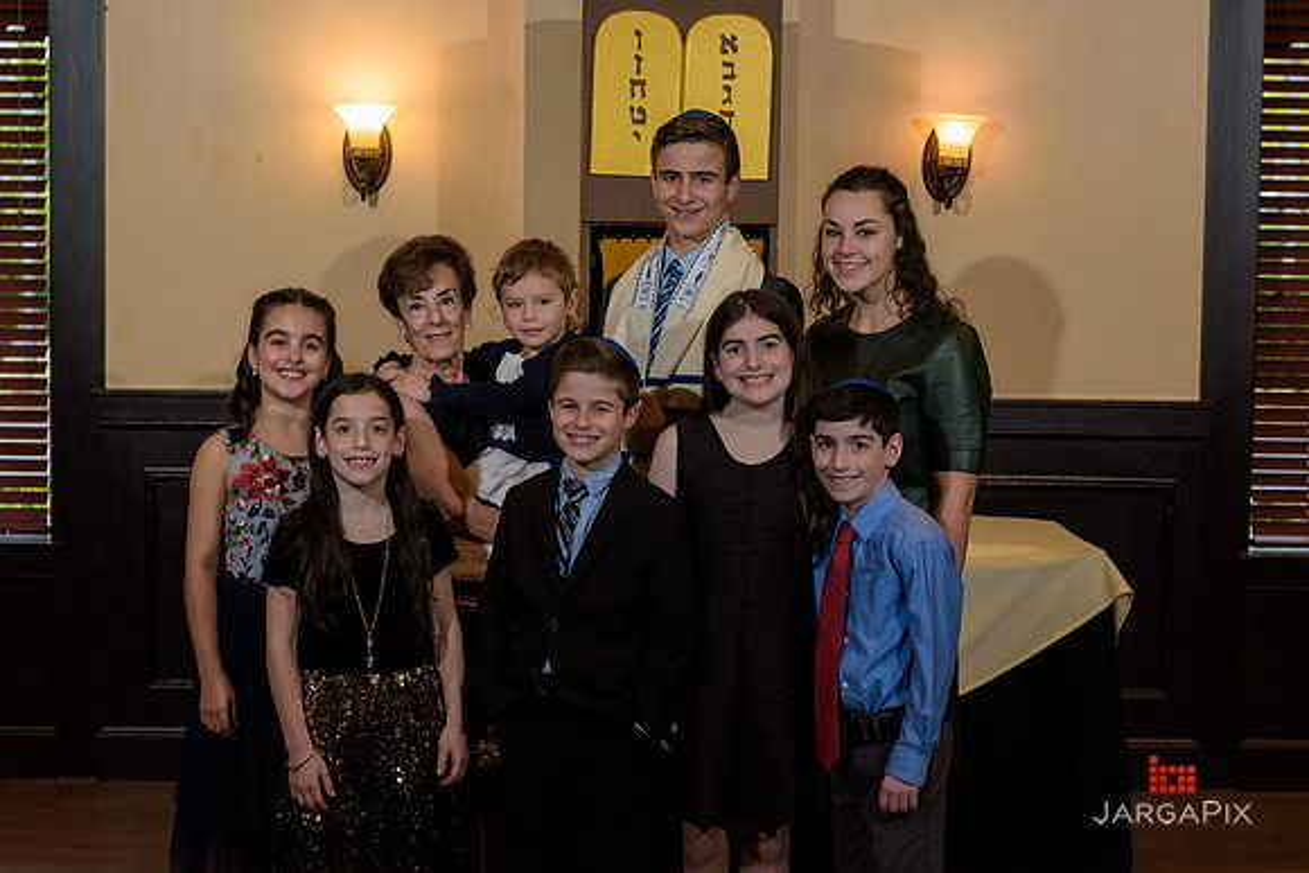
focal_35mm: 66
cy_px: 406
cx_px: 654
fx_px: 2415
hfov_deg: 30.3
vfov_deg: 20.5
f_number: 5
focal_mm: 62
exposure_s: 1/125
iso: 1000
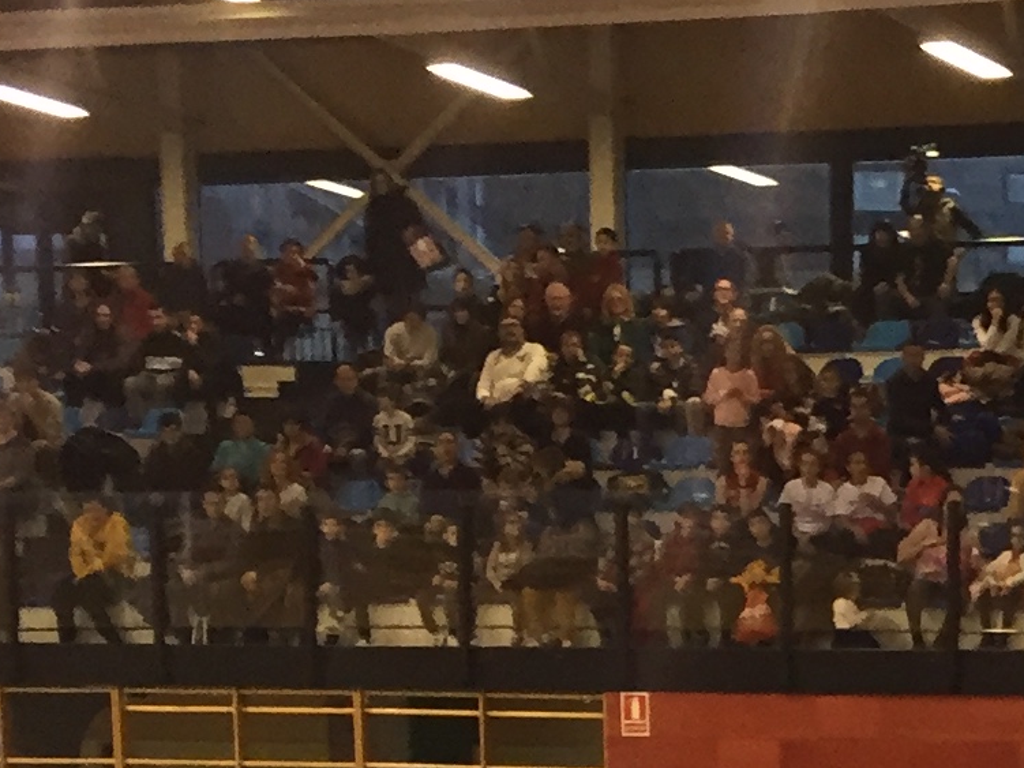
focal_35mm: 126
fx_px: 3727
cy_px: 1501
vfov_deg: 10.8
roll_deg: -0.9
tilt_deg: -10.5
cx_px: 1245
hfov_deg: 15.1
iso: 125
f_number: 2.2
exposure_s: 1/33
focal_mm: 4.15
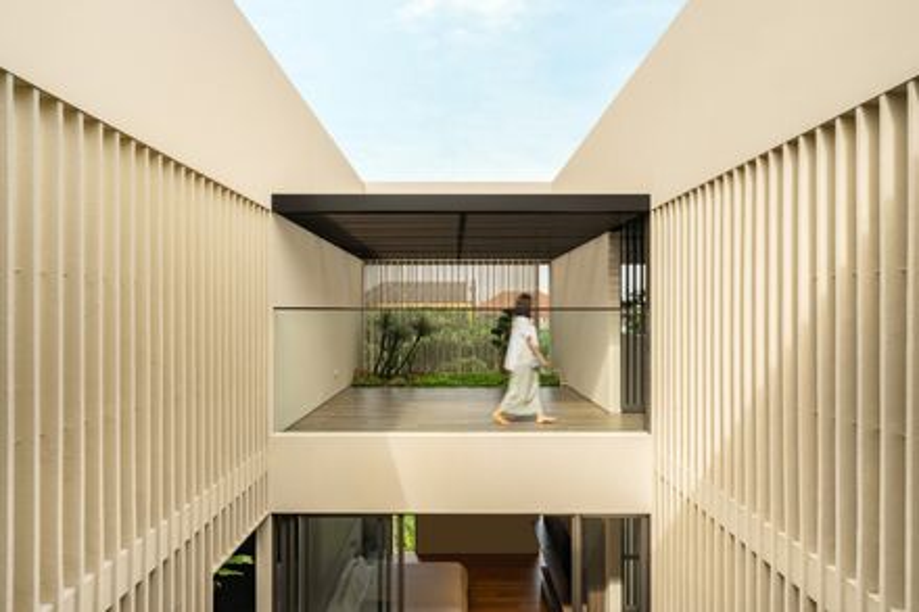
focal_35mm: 19
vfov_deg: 64.5
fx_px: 485
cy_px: 306
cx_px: 460
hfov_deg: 86.9
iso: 200
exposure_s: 1/15
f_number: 20
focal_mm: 19
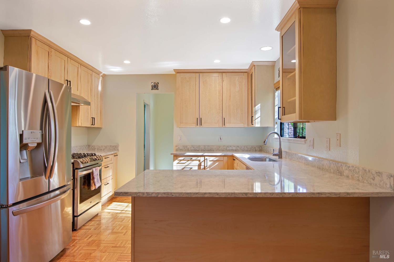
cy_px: 131
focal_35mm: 22
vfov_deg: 56.1
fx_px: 246
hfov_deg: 77.3
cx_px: 197
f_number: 3.5
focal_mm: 15
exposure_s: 1/60
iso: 100
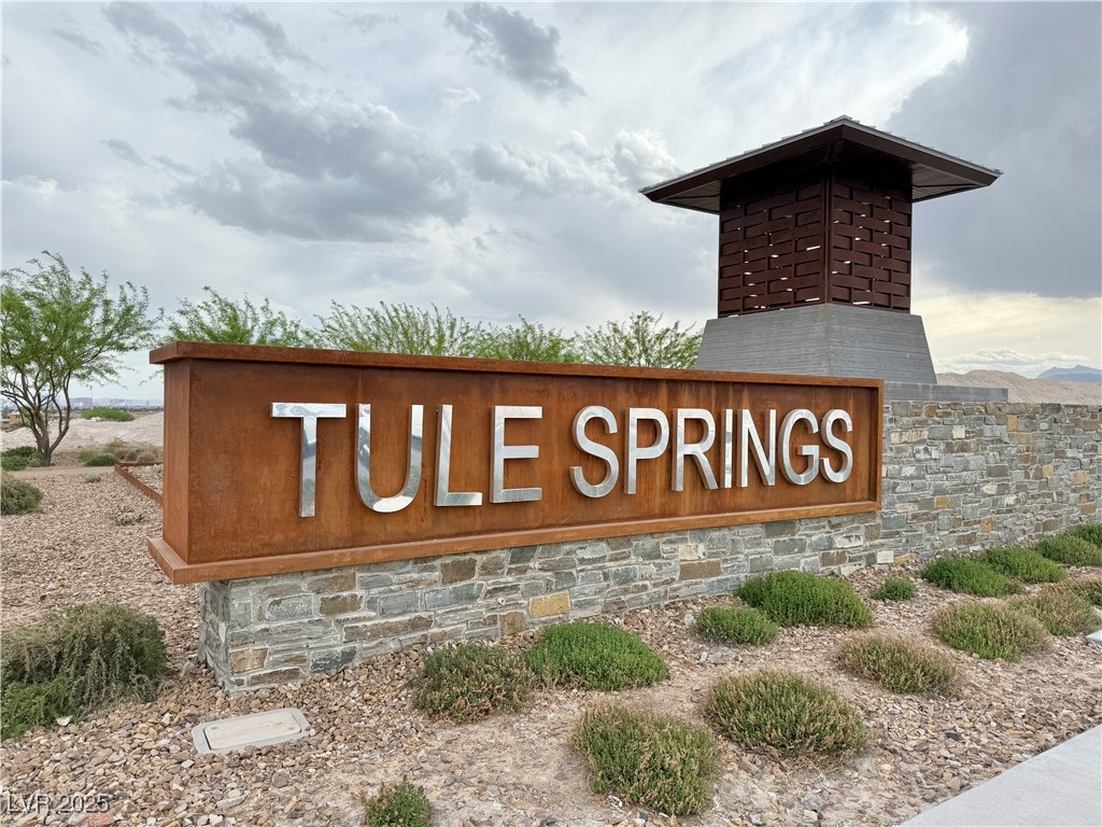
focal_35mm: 24
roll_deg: -0.8
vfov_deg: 56.8
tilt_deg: +1.1
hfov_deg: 71.6
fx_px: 764
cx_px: 551
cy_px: 414
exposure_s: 1/3425
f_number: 1.78
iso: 80
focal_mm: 6.76
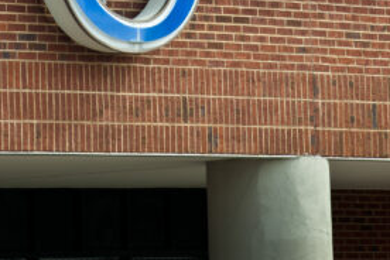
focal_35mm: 413
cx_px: 205
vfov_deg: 3.3
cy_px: -150
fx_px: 4474
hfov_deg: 5.0
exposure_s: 1/160
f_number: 7.1
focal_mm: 120
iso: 200
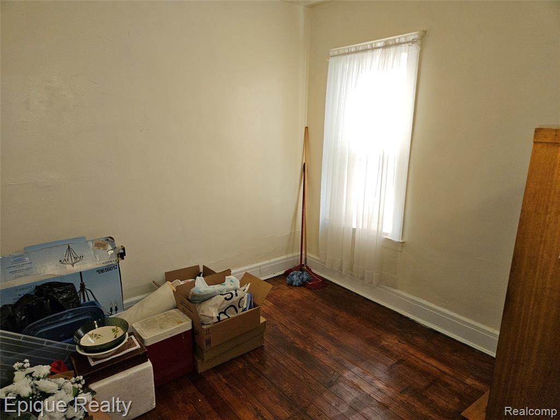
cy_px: 210
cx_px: 280
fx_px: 372
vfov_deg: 58.9
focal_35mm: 23
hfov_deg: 73.9
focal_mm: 5.4
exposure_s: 1/60
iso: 80
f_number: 1.8
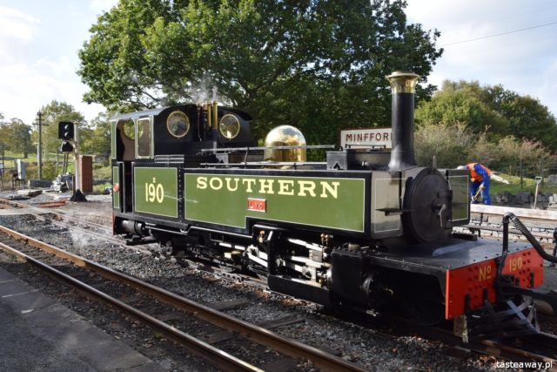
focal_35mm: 33
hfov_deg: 57.2
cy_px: 186
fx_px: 511
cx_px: 278
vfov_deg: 40.0
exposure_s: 1/250
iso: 250
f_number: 8
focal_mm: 22
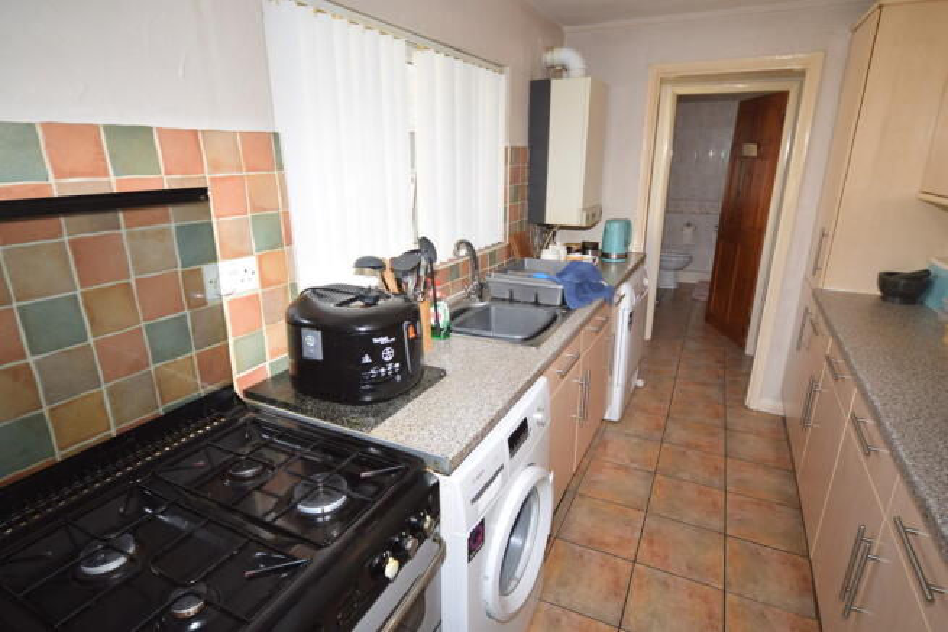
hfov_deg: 90.0
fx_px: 474
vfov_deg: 67.4
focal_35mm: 18
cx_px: 474
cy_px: 316
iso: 100
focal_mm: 12
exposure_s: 1/60
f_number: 4.5
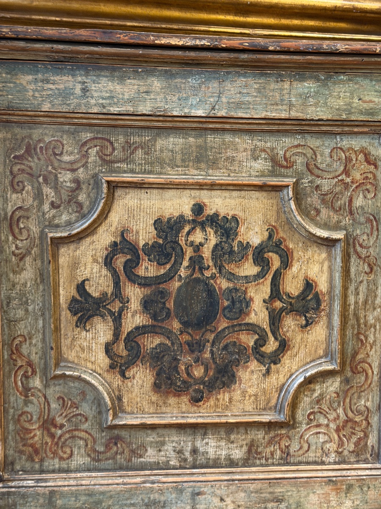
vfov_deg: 39.7
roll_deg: -2.1
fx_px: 704
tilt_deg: -7.1
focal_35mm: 48
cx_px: 190
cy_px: 254
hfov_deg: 30.3
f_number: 1.78
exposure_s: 1/25
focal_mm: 6.76
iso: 500
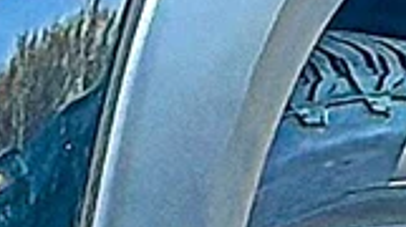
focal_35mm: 475
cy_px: 614
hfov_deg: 4.5
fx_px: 5106
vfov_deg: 2.5
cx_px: 666
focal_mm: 6.86
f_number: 1.78
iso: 100
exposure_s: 1/1595
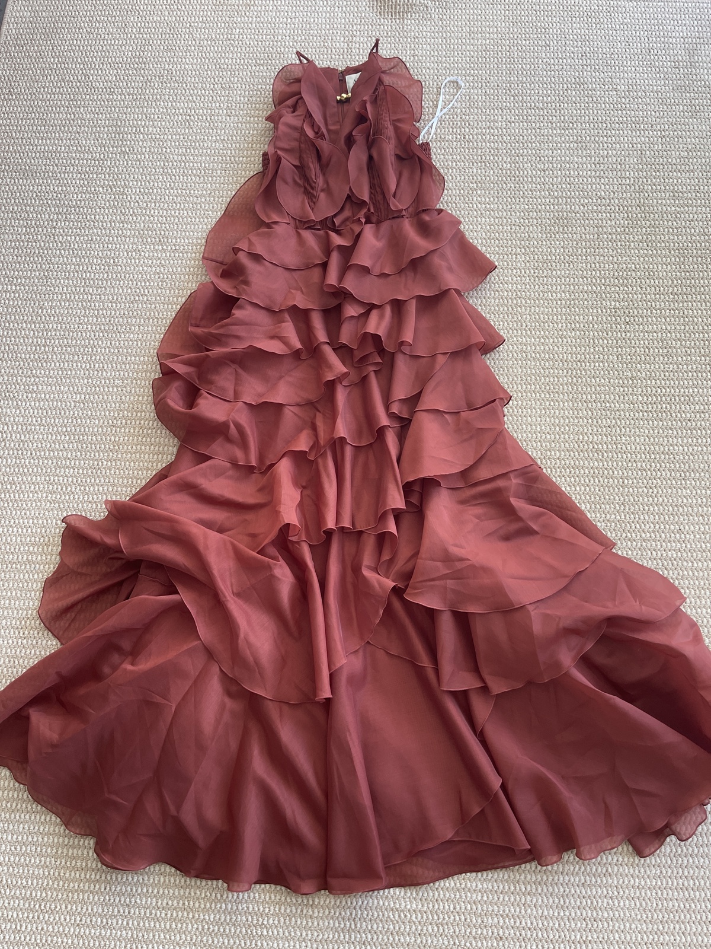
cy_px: 474
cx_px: 356
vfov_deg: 69.4
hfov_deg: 54.9
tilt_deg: -75.4
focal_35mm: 25
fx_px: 685
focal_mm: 5.1
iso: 125
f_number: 1.6
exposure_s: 1/121
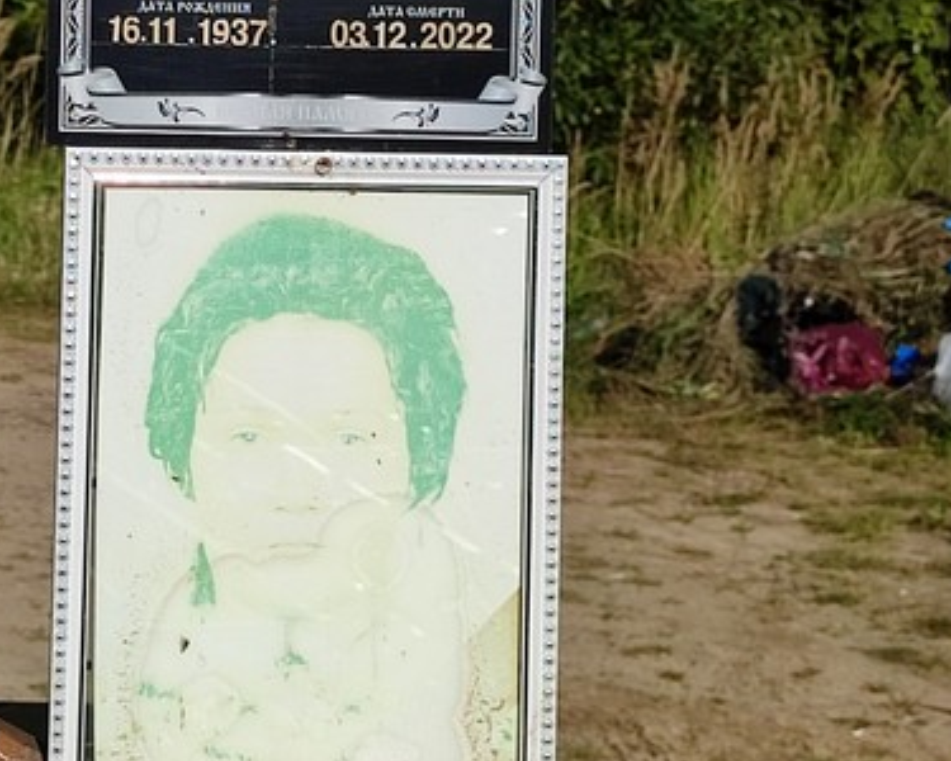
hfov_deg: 34.3
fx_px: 1464
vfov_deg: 28.5
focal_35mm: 52
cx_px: 127
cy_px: 147
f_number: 1.9
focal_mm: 6.04
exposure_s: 1/1403
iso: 50
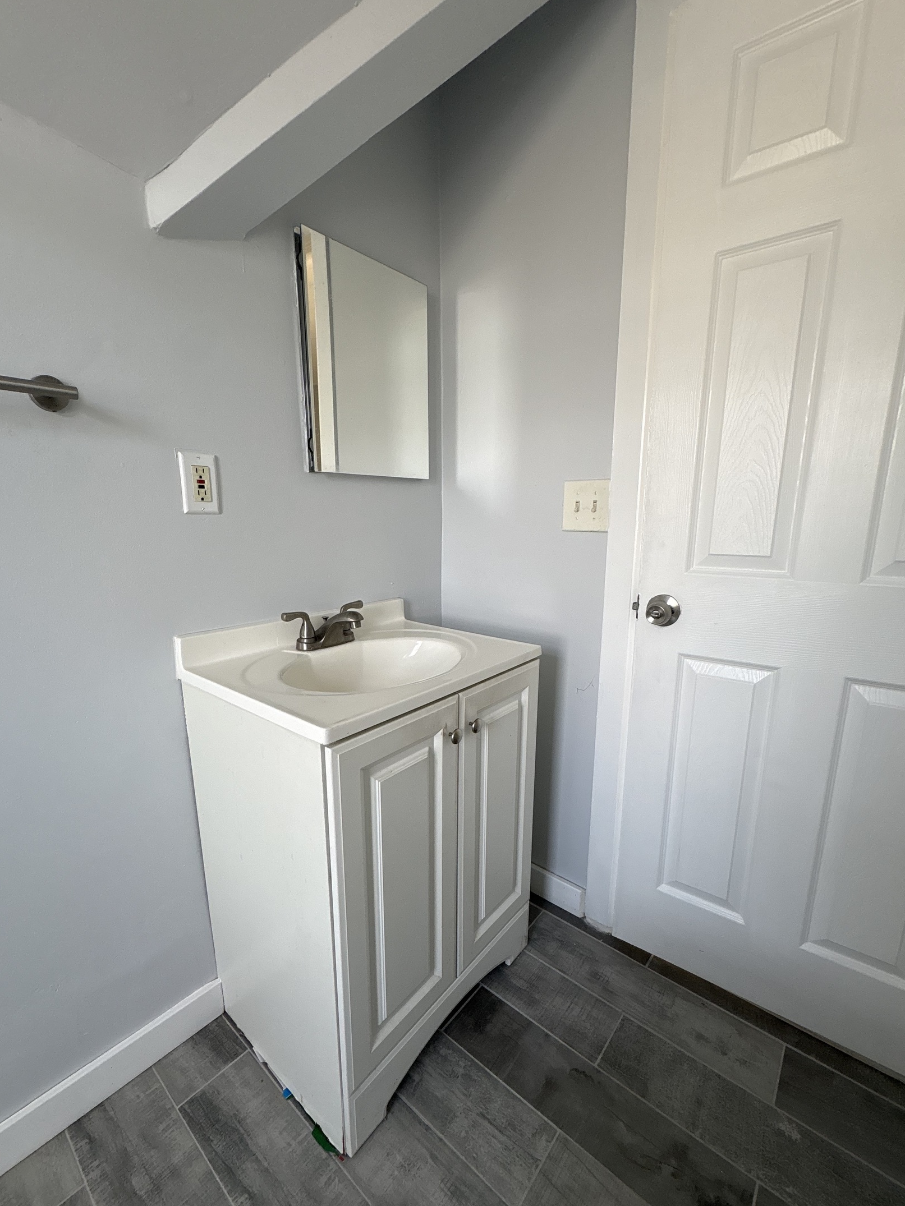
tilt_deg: -12.7
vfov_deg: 98.1
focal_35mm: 15
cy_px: 629
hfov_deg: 81.8
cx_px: 457
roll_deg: -0.6
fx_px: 523
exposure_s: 1/99
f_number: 2.2
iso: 125
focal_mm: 2.22
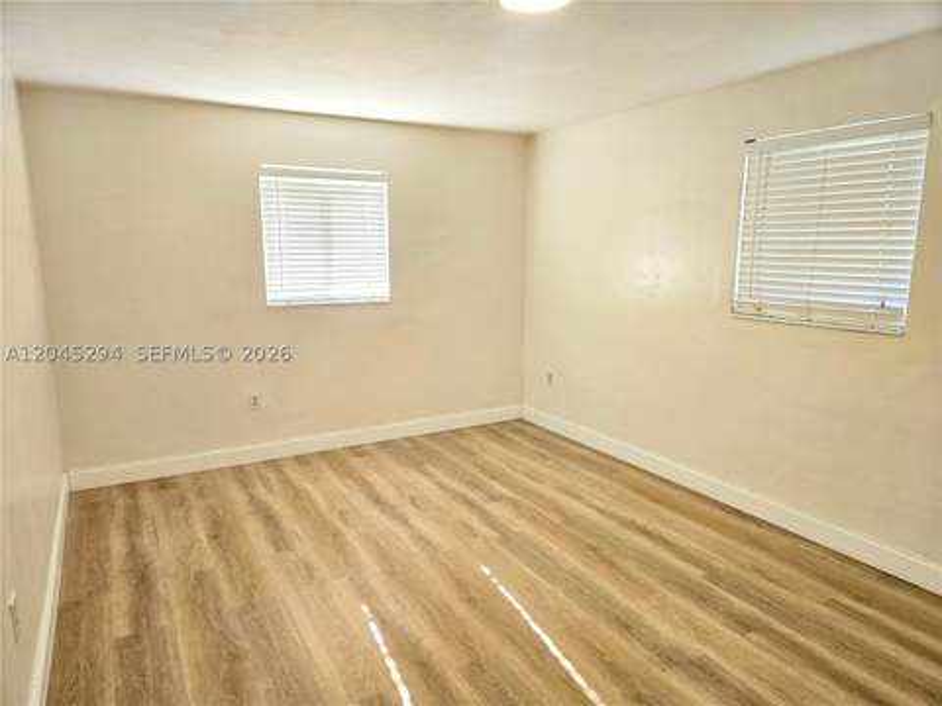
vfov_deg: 58.9
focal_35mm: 23
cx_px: 471
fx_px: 626
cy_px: 353
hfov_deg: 73.9
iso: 160
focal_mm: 5.4
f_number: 1.8
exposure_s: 1/120
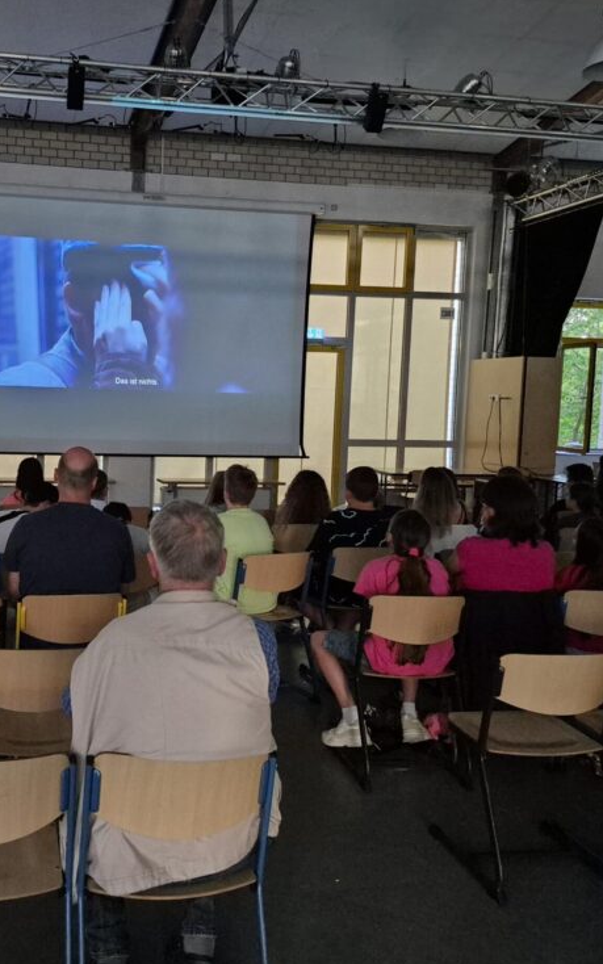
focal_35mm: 34
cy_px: 477
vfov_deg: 56.7
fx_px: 894
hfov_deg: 36.3
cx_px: 142
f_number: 1.8
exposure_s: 1/100
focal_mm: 5.4
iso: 2000
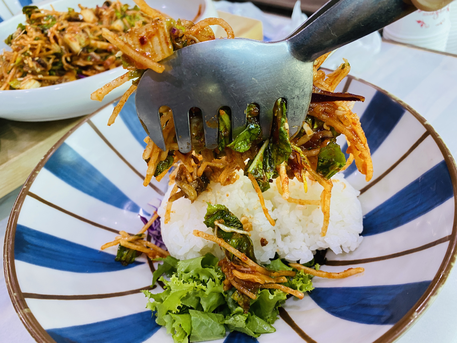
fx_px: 343
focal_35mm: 26
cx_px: 228
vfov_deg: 53.1
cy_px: 172
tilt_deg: -42.6
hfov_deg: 67.3
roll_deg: +8.5
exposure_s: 1/60
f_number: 1.8
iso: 125
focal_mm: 4.25
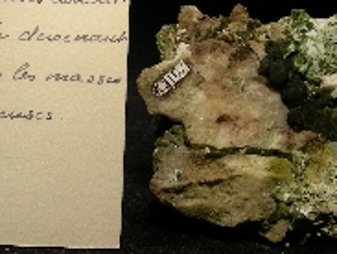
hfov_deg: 22.9
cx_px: 116
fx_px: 829
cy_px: 22
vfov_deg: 17.2
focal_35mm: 85
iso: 50
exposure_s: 1/95.6
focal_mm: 6.3
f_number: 4
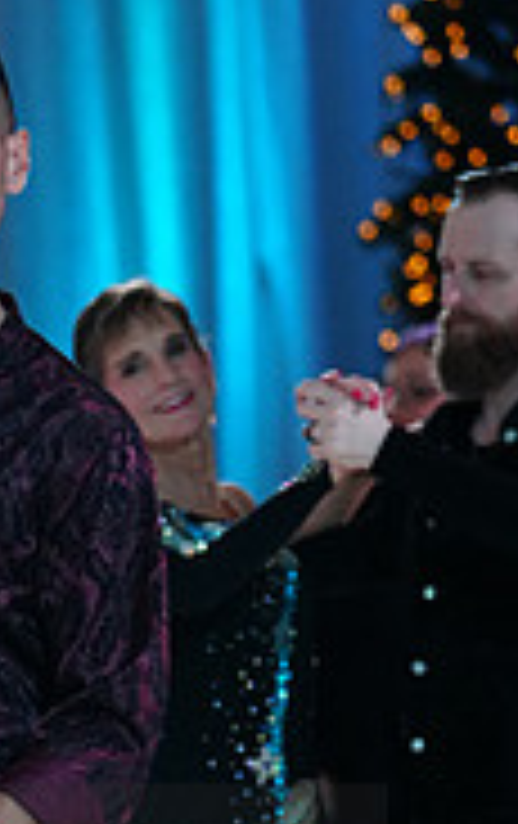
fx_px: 7177
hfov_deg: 4.1
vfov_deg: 6.5
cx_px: -232
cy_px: 937
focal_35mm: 319
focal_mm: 99
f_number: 2.8
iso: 2000
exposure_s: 1/800
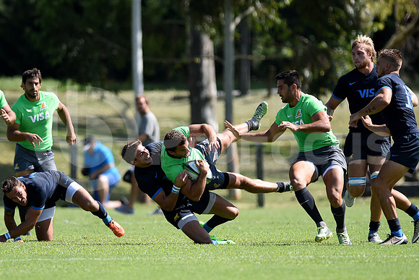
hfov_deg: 4.9
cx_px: 210
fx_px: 4889
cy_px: 140
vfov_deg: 3.3
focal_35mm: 420
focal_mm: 420
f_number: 4
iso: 200
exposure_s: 1/1000
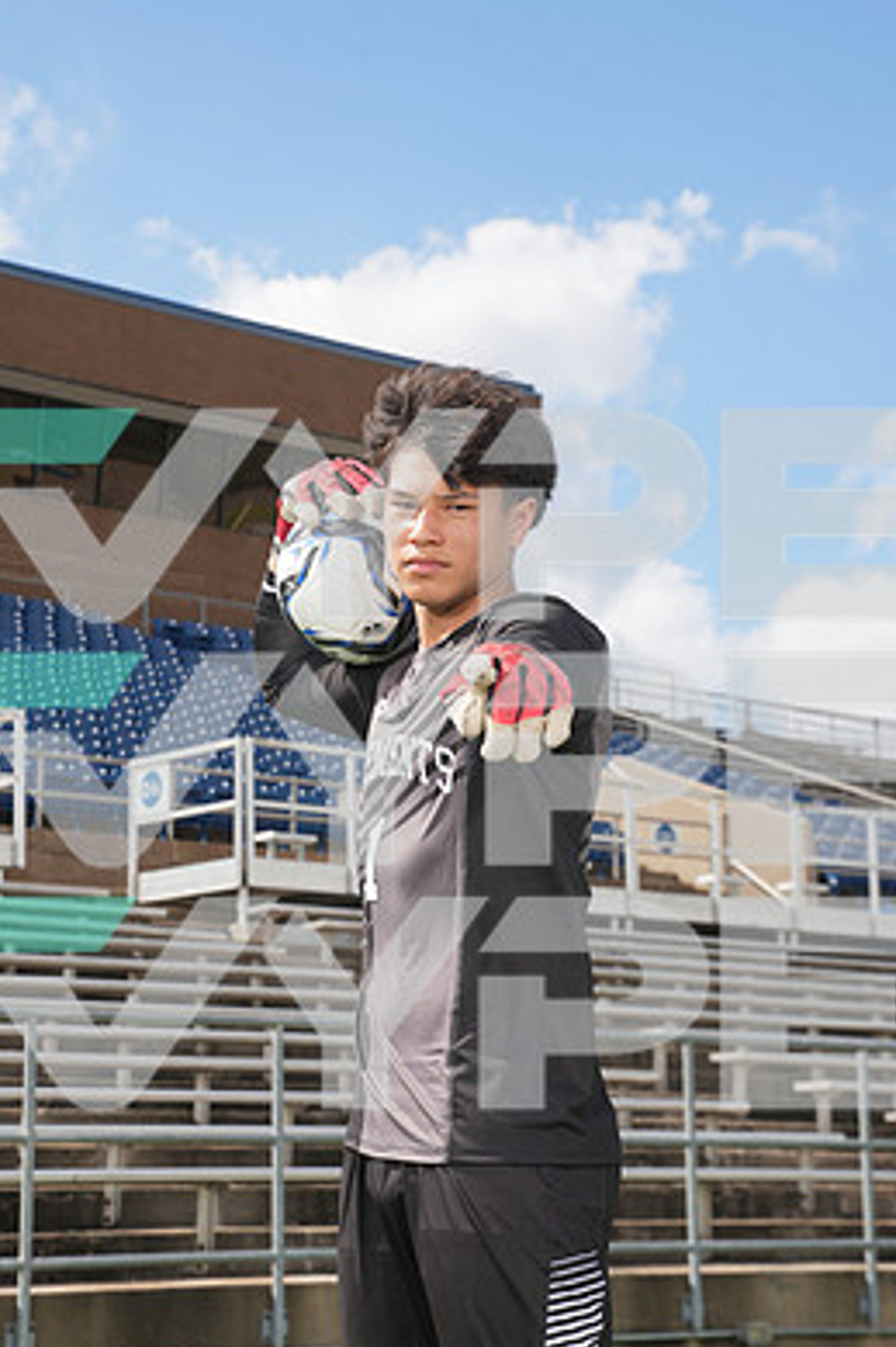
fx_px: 3026
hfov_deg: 16.8
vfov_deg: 25.0
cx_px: 446
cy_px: 762
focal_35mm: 81
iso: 100
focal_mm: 70
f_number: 8
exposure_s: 1/200
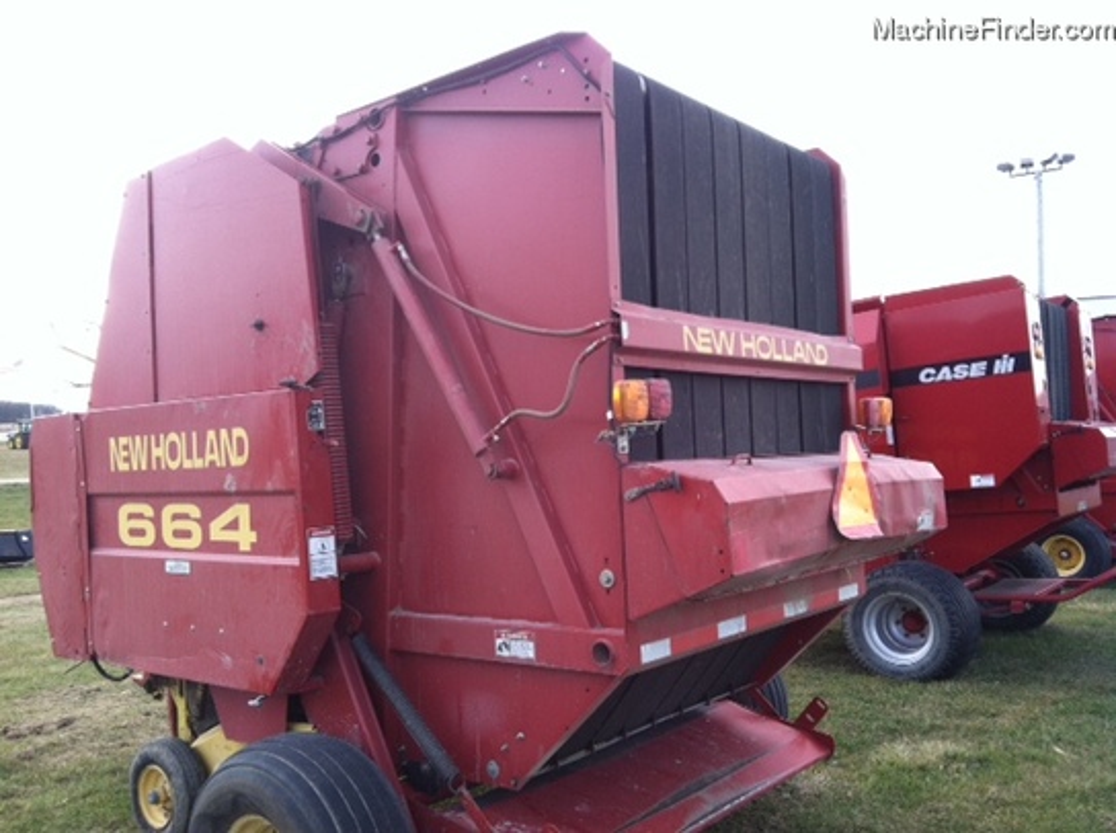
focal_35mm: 35
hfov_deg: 52.7
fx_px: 1126
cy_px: 416
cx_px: 558
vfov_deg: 40.6
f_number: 2.8
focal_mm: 3.85
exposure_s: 1/159
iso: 80
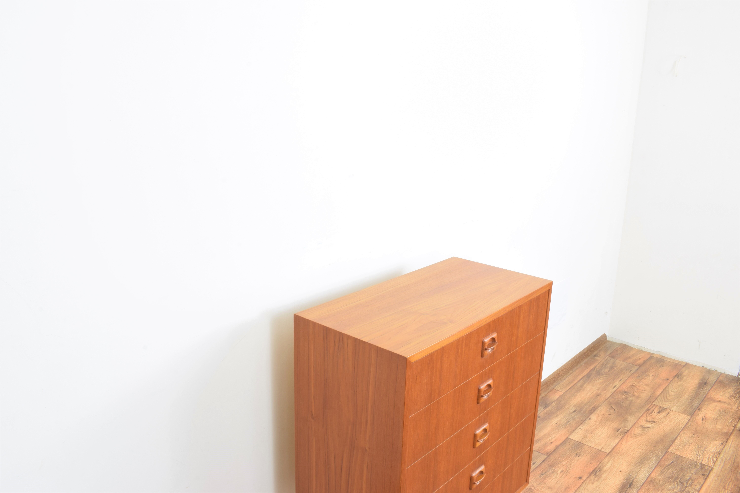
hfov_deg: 61.9
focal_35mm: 30
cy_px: 246
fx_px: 617
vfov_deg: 43.6
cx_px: 370
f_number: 25
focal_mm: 20
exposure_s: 4
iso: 100
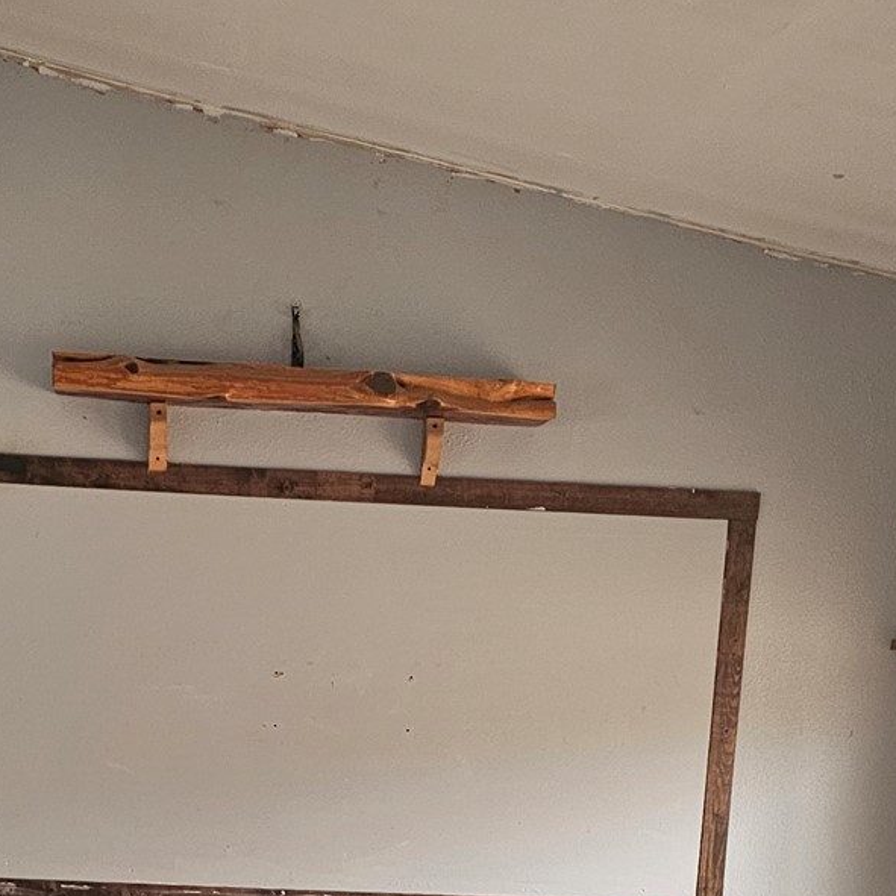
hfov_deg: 25.6
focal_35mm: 66
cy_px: 938
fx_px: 1933
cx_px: 161
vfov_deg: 24.6
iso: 400
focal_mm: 6.3
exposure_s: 1/120
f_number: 1.7
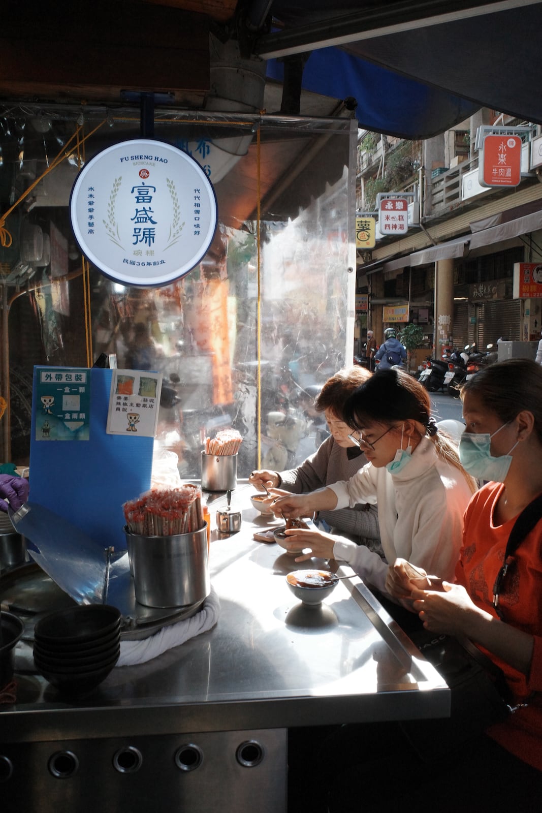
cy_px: 406
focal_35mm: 28
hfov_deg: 46.4
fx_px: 632
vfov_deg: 65.5
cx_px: 271
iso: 1600
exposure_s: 1/1000
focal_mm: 18.3
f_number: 5.6
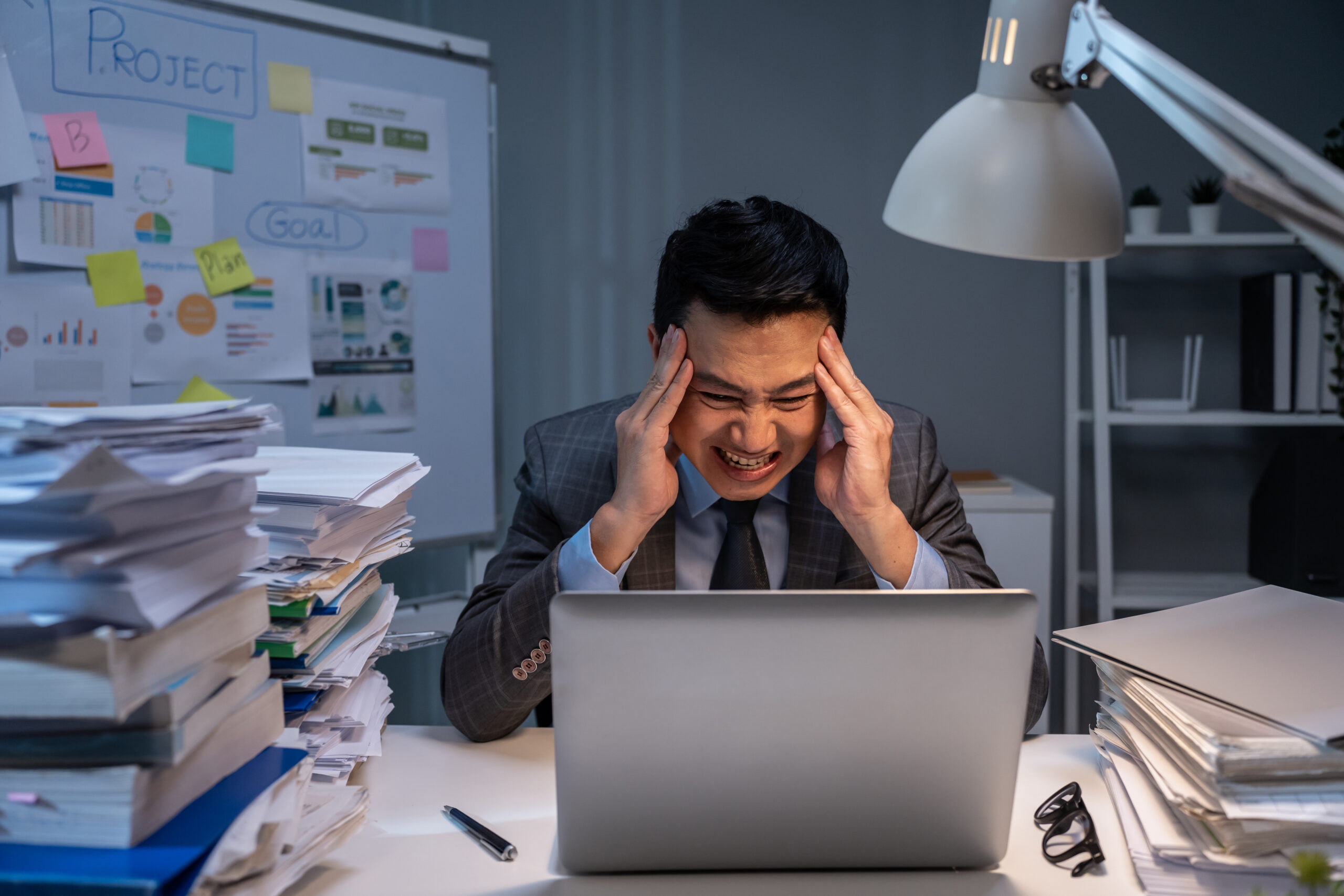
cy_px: 448
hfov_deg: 58.7
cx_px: 672
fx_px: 1195
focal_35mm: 32
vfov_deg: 41.1
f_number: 2.8
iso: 800
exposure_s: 1/250
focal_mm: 32
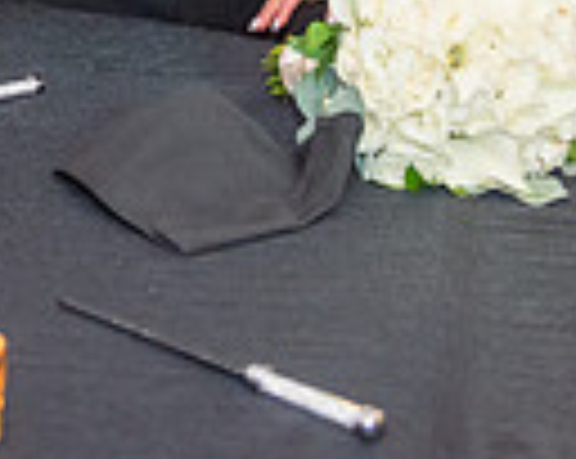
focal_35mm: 153
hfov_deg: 12.5
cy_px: -268
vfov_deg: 9.7
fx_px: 2604
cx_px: 14
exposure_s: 1/200
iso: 1600
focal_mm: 36
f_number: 2.8
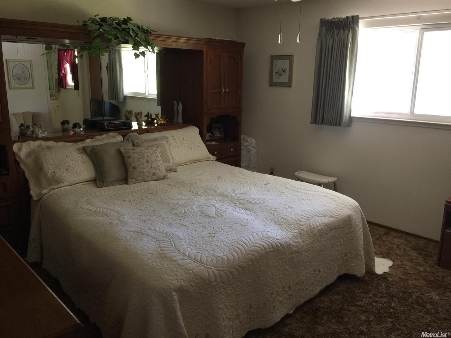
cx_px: 226
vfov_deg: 48.2
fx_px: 378
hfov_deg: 61.7
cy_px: 169
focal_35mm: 29
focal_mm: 4.15
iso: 100
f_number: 2.2
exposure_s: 1/15
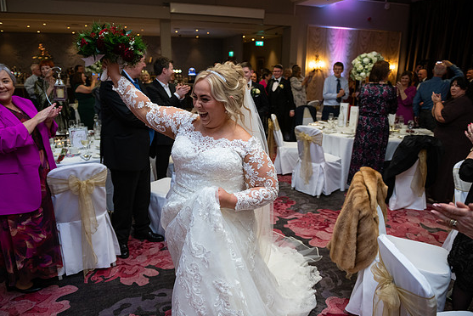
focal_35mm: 25
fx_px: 329
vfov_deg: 51.3
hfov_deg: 71.5
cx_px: 229
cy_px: 154
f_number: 3.5
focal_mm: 24
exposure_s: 1/160
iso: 800
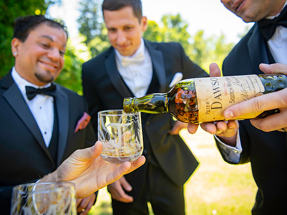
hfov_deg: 58.3
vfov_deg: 45.5
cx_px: 143
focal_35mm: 31
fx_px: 257
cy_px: 109
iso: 100
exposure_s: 1/125
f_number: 2.8
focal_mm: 28
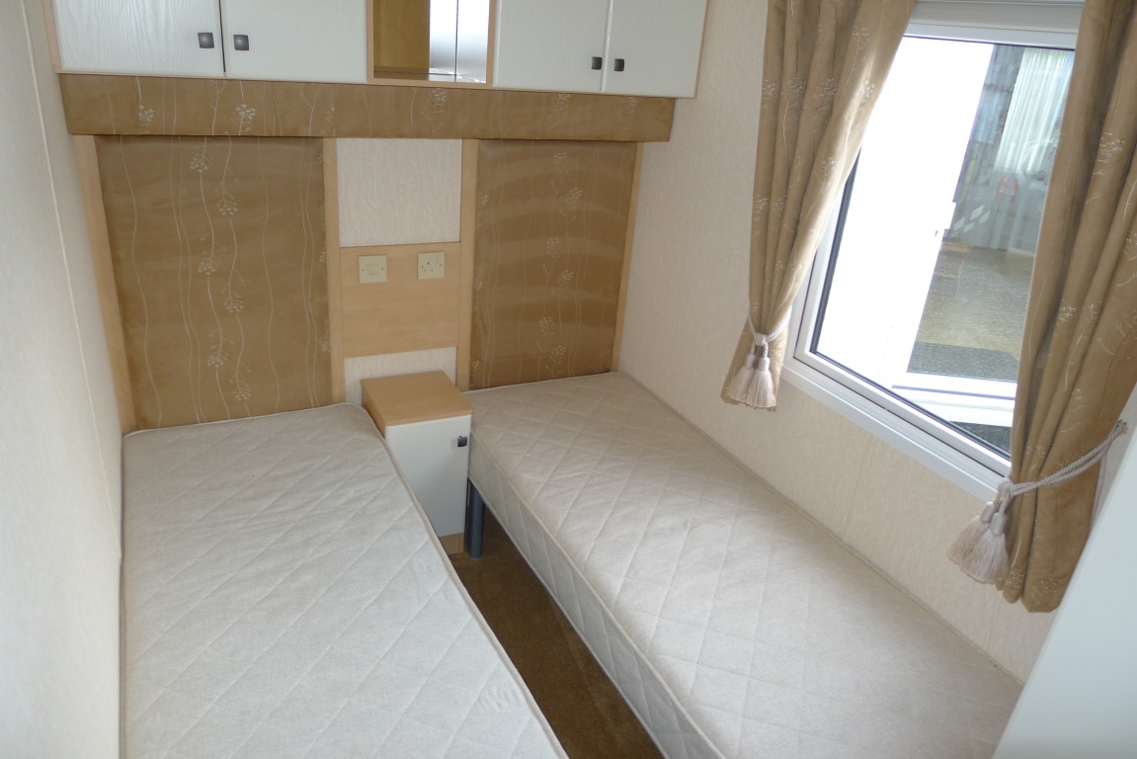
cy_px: 380
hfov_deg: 73.7
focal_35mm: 24
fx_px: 758
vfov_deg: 53.2
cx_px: 568
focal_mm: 5.1
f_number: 2
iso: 100
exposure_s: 1/60
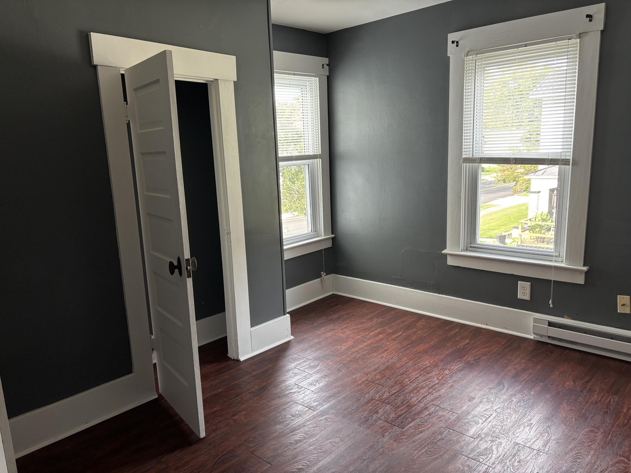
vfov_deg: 53.1
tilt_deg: -11.0
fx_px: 474
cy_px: 236
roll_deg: +2.5
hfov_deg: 67.3
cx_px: 316
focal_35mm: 26
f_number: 1.6
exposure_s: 1/101
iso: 125
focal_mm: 5.96
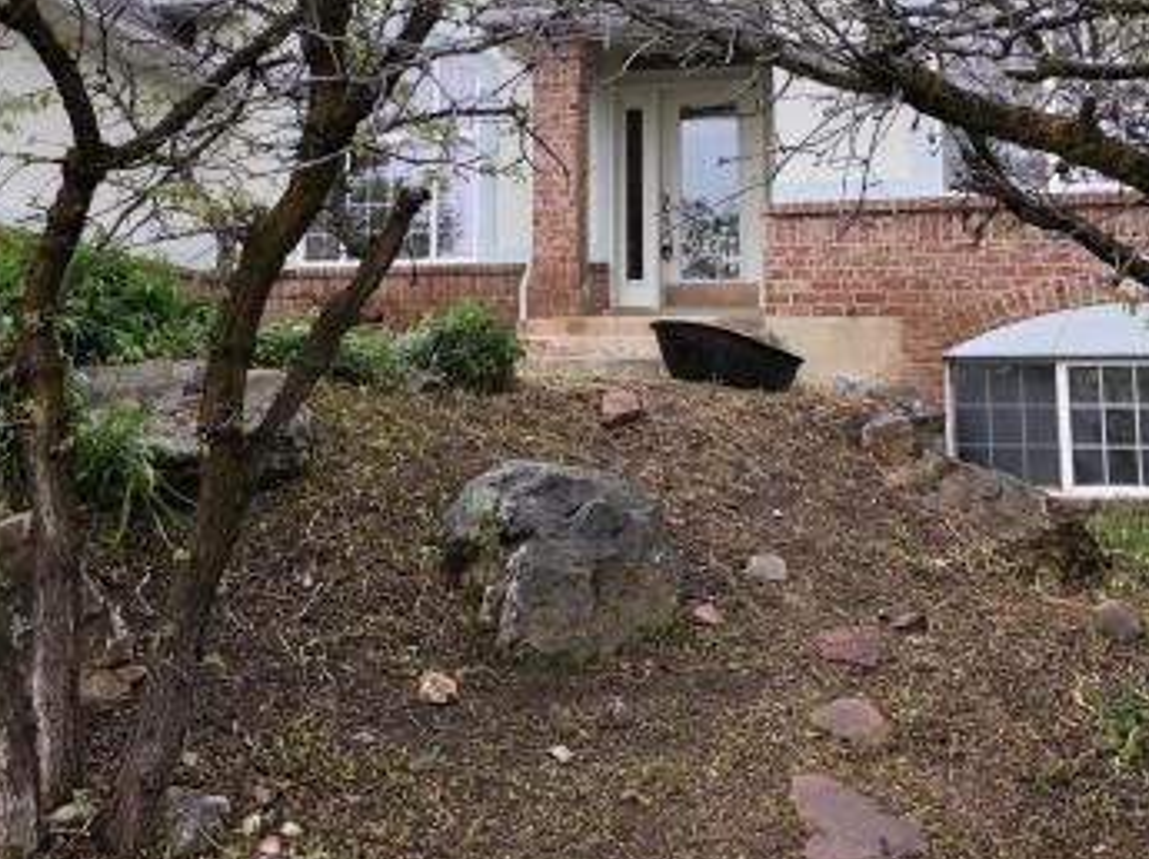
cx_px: 516
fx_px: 1724
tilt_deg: +10.6
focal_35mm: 52
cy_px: 156
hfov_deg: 36.8
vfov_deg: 27.4
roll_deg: +0.1
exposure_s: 1/120
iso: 32
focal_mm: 4
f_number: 1.8
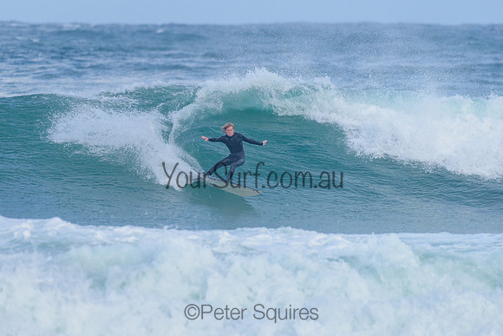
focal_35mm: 613
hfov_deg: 3.4
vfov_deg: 2.2
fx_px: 8561
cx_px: 196
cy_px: 157
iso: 450
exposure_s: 1/2000
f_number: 5.6
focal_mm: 500
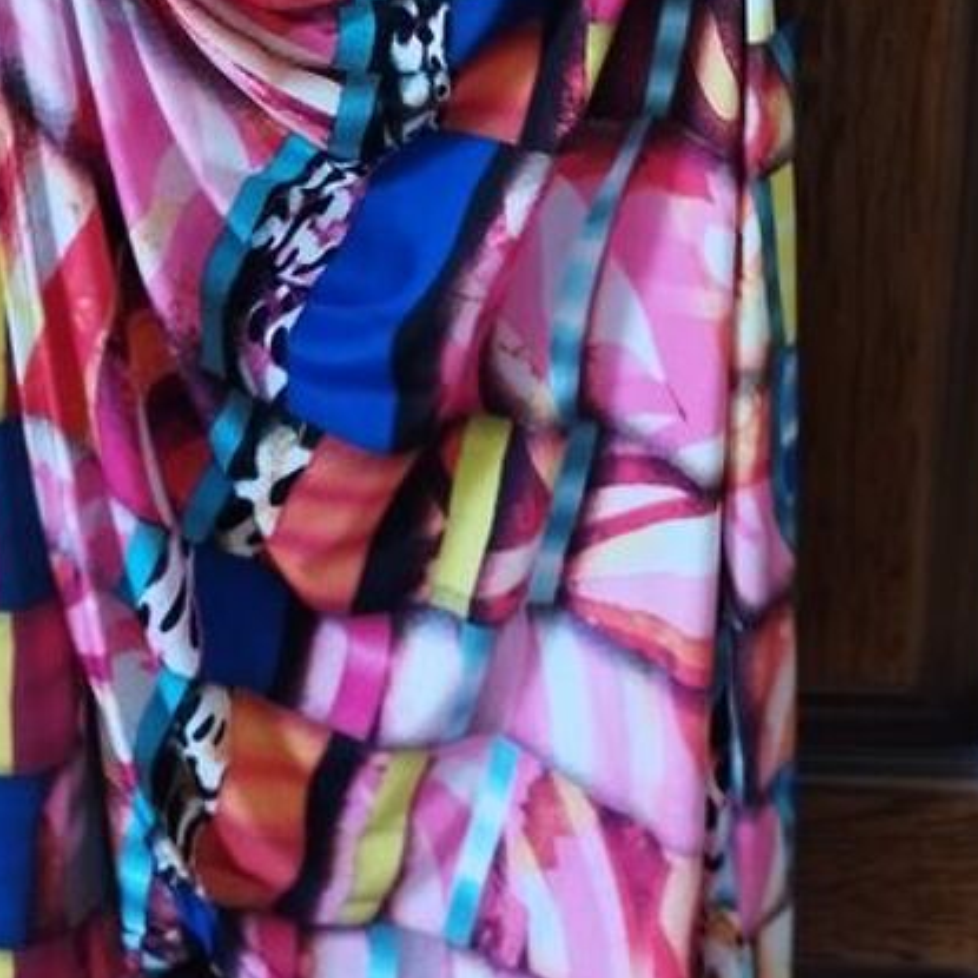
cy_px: -308
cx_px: 601
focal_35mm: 71
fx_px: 2269
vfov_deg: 21.8
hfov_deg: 24.3
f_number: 1.89
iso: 690
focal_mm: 5.95
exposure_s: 1/33.3
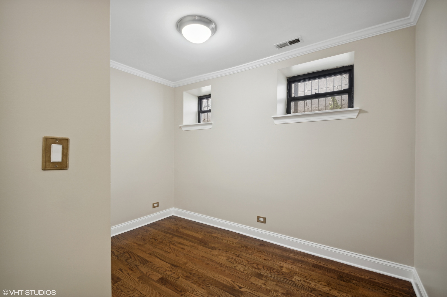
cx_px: 224
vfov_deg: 77.2
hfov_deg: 100.4
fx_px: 186
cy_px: 148
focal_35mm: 15
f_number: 11
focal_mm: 10
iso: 100
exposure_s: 1/3.33
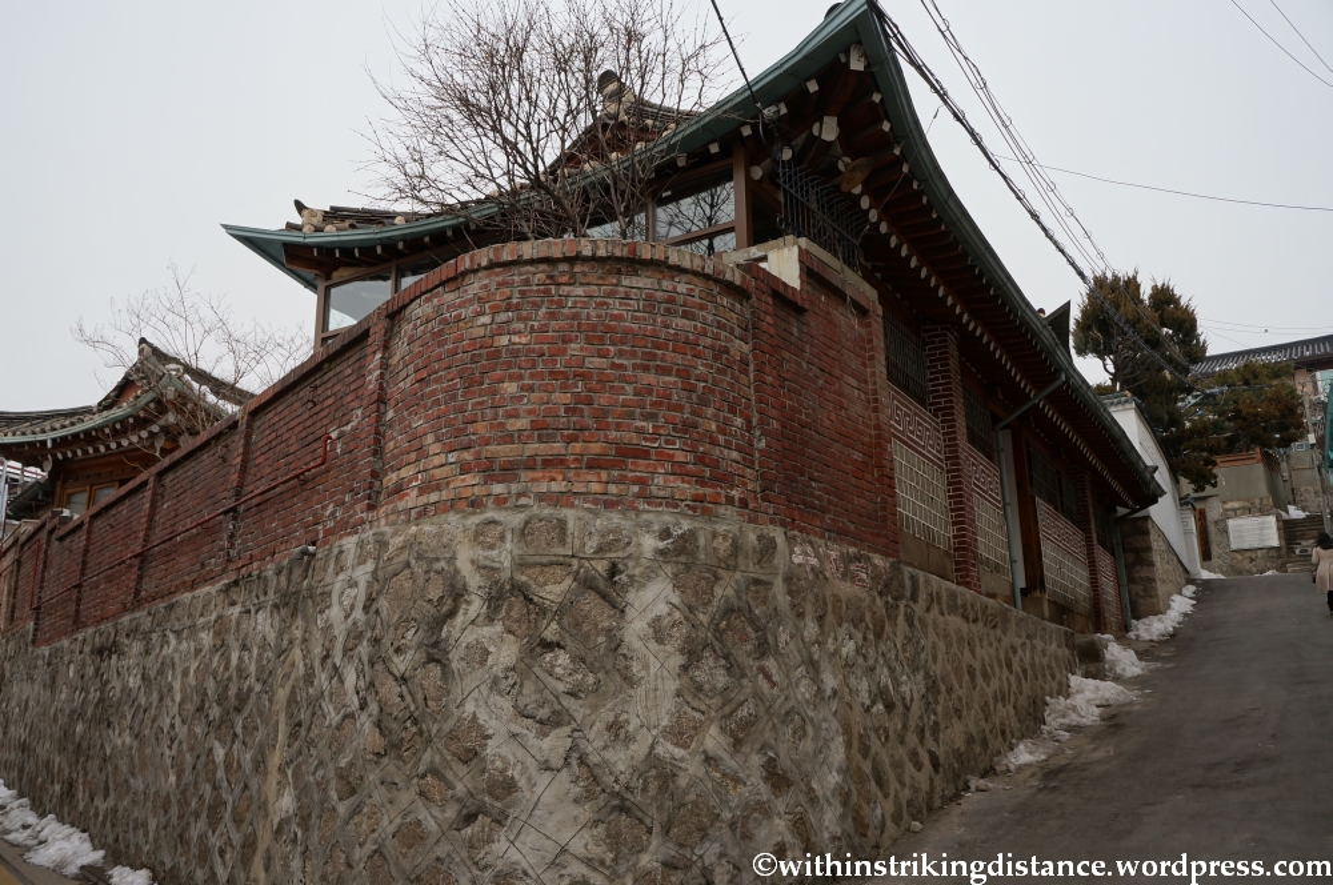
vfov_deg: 43.5
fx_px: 1109
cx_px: 666
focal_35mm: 30
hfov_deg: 62.0
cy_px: 442
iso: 200
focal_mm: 20
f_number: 6.3
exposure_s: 1/400
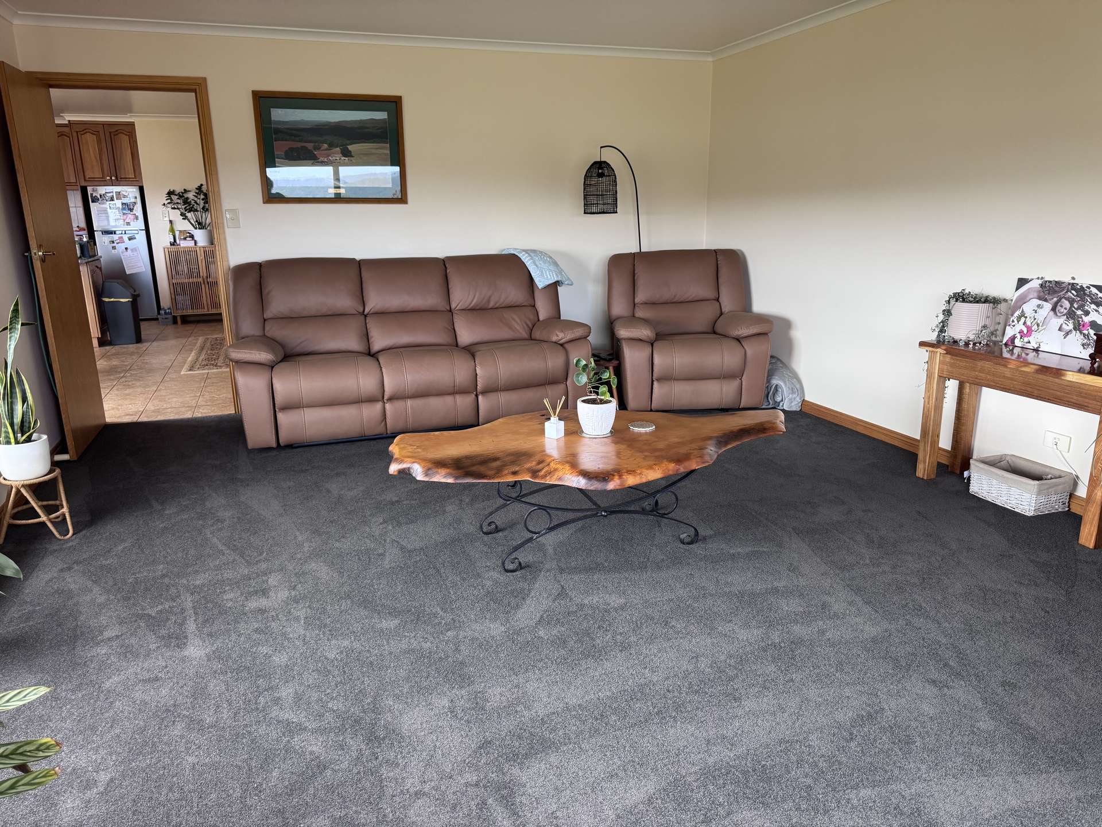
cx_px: 551
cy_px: 414
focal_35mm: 24
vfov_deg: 56.8
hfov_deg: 71.6
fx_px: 764
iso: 200
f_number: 1.78
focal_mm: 6.76
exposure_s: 1/121
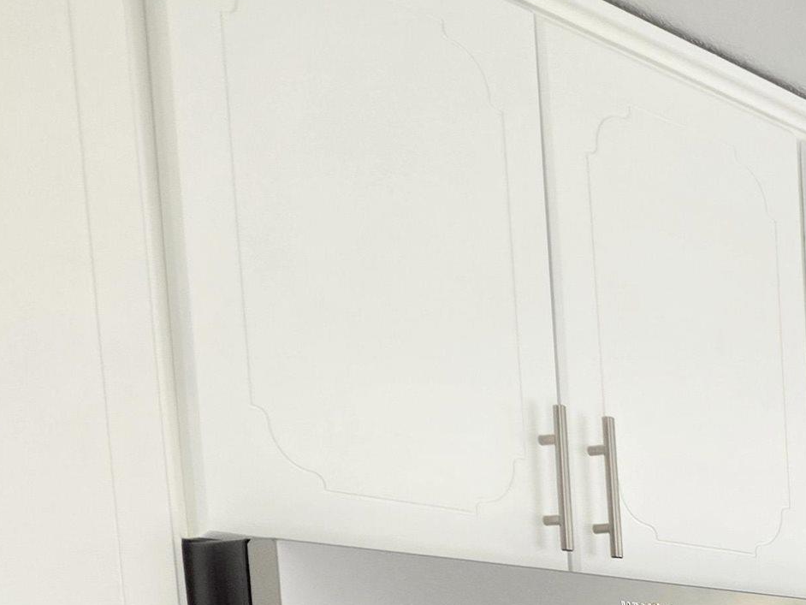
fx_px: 1747
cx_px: 1206
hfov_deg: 21.7
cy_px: 972
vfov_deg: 17.2
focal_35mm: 75
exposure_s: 1/120
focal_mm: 5.4
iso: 80
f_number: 1.8
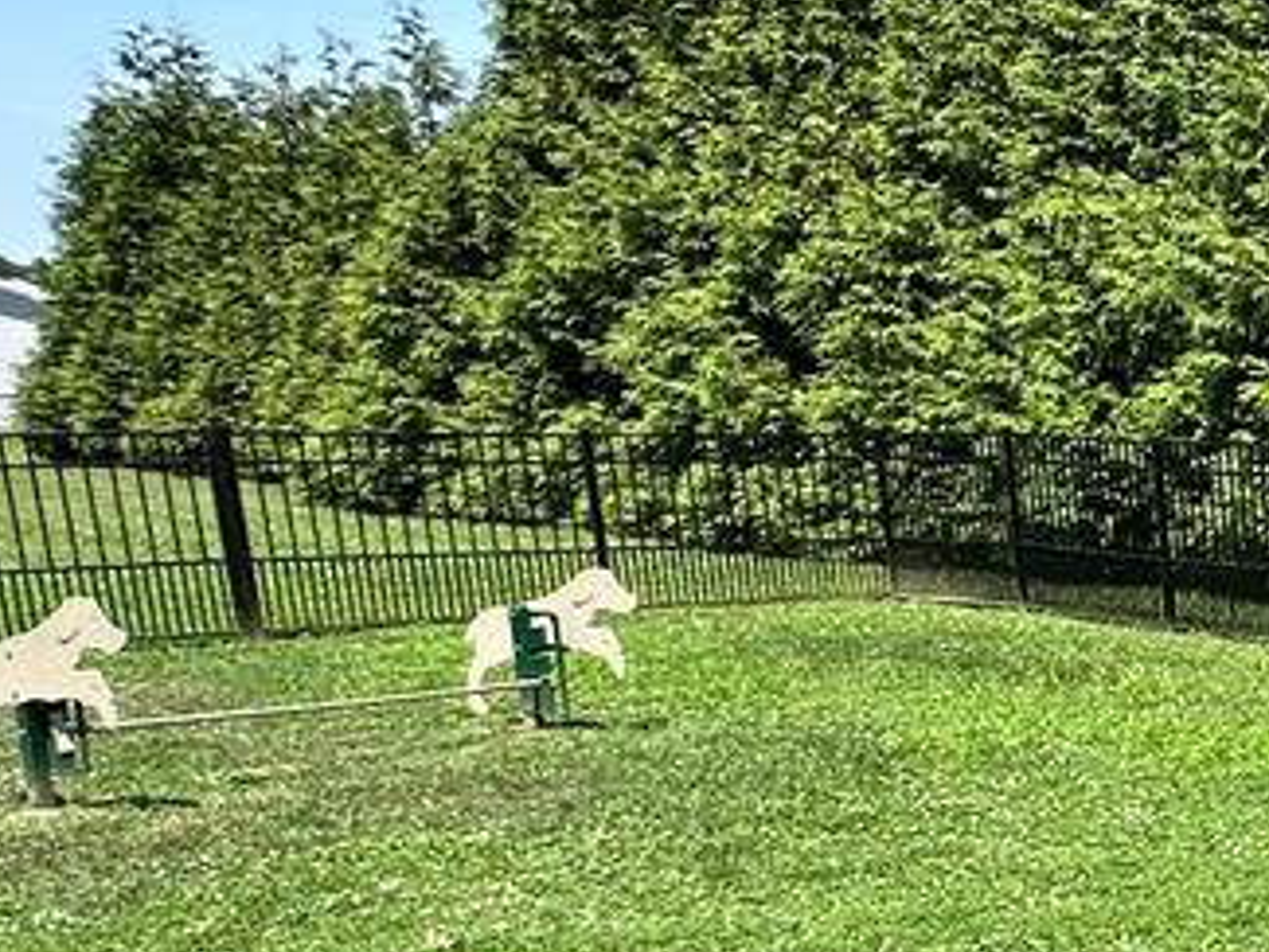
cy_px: 839
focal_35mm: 62
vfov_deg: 23.1
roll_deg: -1.5
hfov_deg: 20.3
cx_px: 2374
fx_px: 2274
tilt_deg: -10.7
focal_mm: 2.22
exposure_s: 1/875
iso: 40
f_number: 2.2
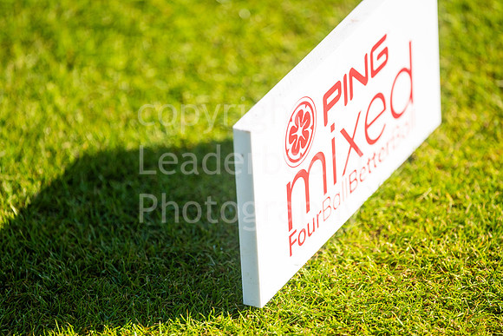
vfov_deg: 4.6
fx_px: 4192
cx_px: 252
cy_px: 168
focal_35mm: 300
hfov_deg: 6.9
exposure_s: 1/1600
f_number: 4
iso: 250
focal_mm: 300
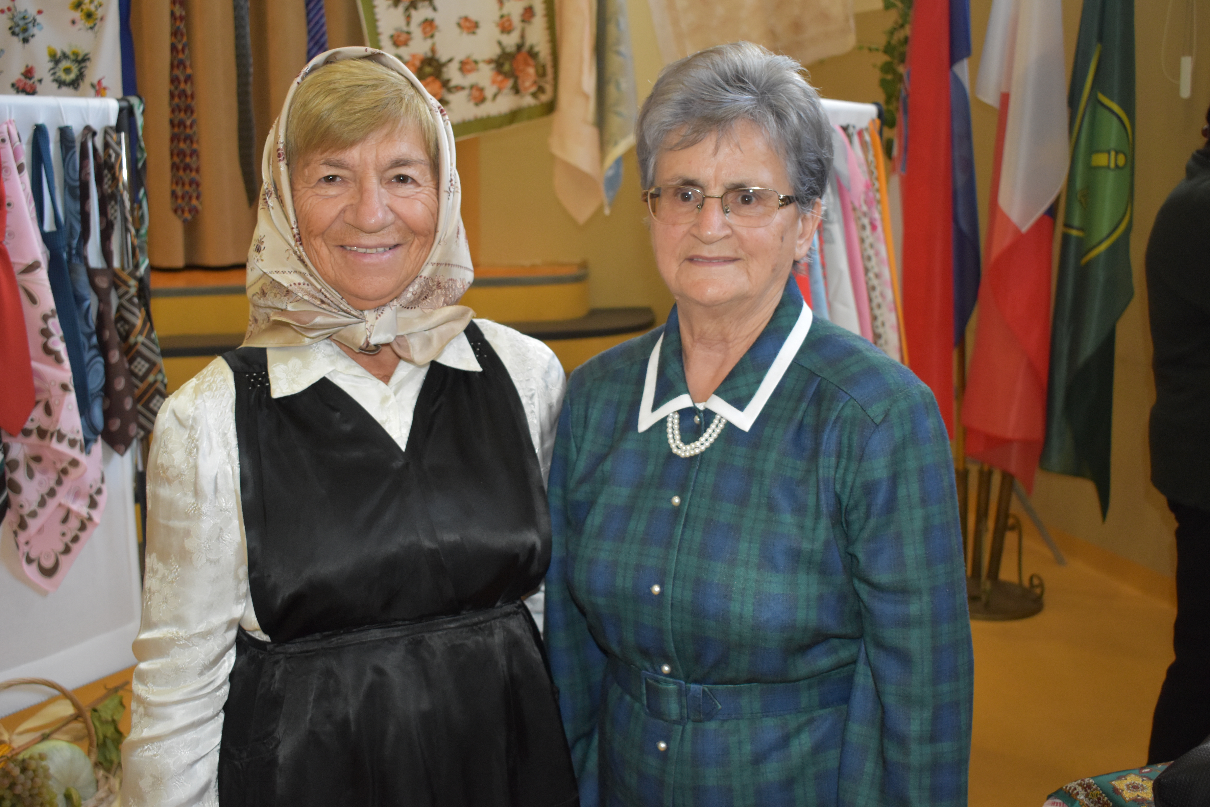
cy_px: 404
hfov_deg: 51.3
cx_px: 605
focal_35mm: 38
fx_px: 1260
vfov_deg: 35.5
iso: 1600
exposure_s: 1/80
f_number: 4
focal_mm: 25
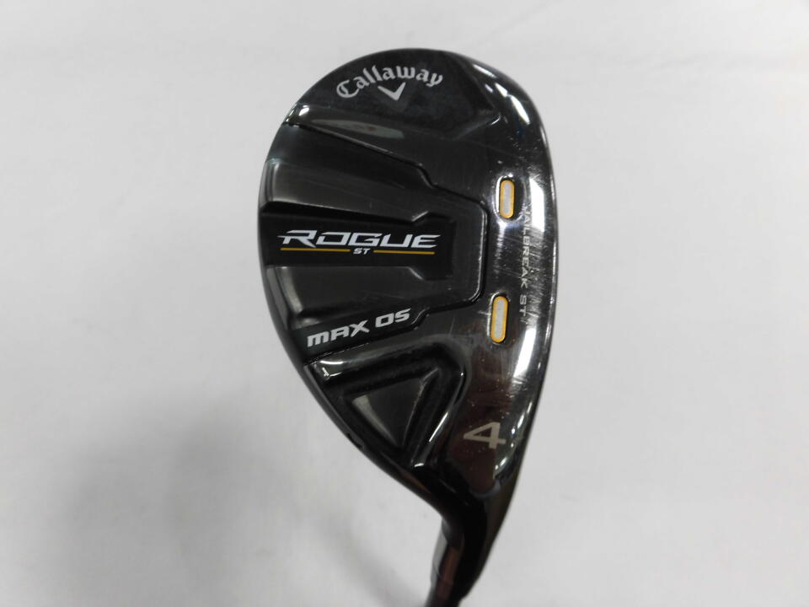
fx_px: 561
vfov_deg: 56.8
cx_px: 404
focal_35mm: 24
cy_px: 304
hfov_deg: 71.6
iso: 160
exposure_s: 1/60
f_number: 3.1
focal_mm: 4.3
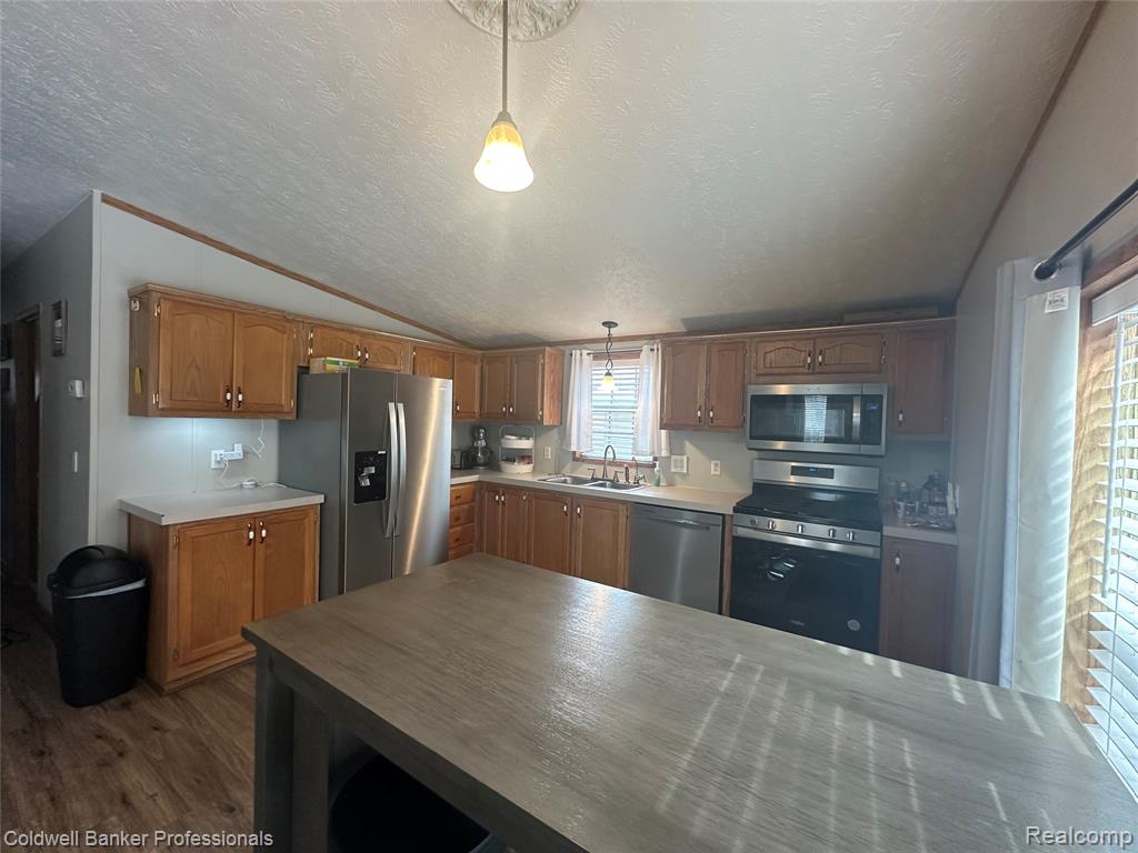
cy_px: 426
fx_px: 460
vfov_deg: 85.7
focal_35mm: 14
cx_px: 569
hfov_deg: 102.1
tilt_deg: -1.5
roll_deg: -1.8
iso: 250
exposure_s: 1/120
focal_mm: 2.22
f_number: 2.2
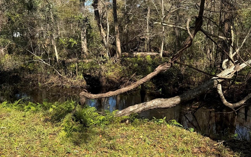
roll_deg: +1.5
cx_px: 119
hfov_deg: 48.2
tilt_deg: -5.0
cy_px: 63
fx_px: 280
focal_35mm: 41
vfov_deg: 31.1
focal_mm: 6.76
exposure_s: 1/2041
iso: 80
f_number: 1.78
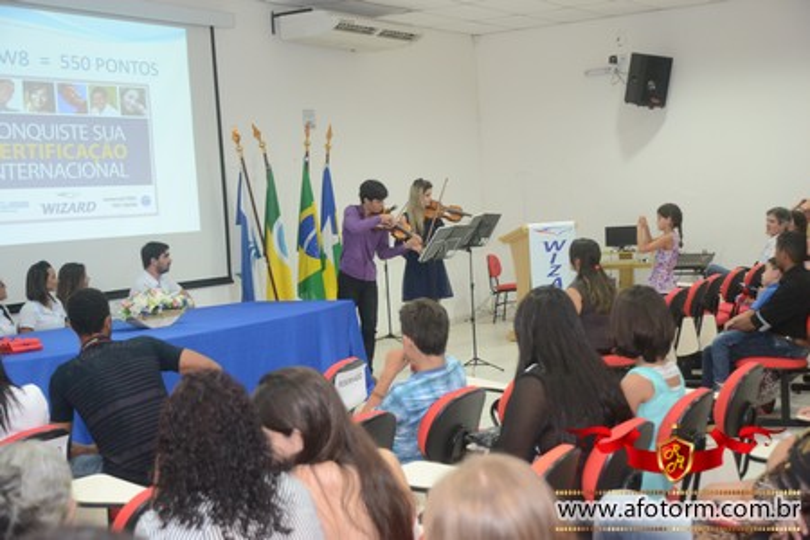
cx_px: 405
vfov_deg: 25.8
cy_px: 270
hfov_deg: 37.9
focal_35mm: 52
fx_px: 1181
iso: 1600
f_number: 4.2
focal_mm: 35
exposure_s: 1/80
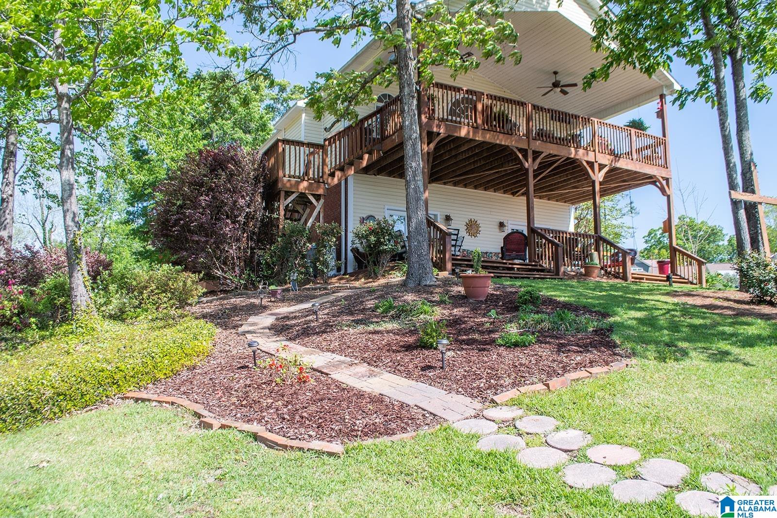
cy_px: 259
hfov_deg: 67.4
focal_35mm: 27
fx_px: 583
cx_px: 388
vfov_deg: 47.9
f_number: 8
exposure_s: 1/125
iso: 100
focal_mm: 18
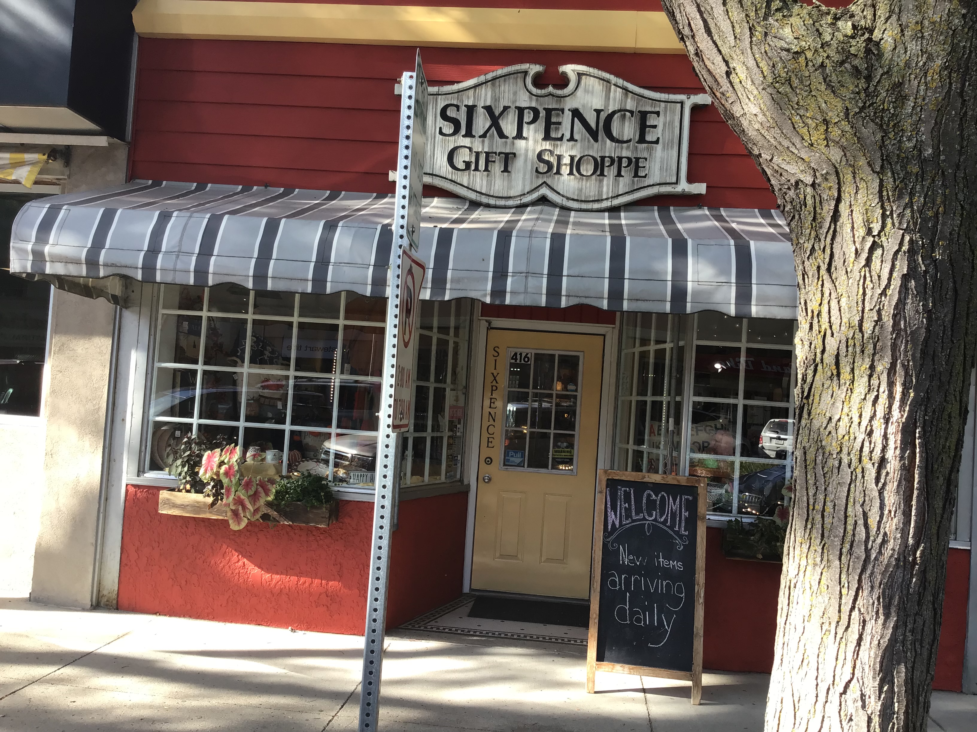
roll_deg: -3.2
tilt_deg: +2.2
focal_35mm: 31
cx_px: 488
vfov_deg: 45.4
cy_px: 366
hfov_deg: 58.4
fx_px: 875
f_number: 2.4
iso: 25
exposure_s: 1/120
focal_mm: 3.3
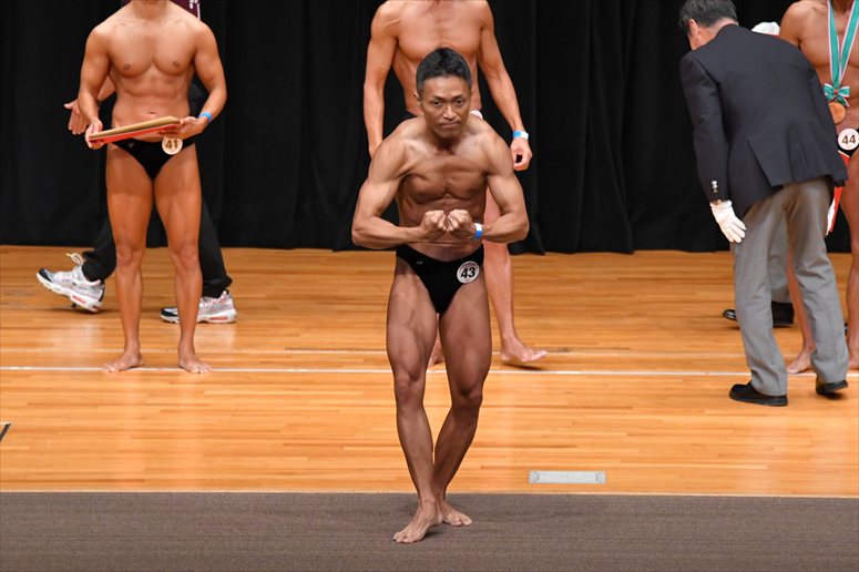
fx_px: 6439
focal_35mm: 270
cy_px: 286
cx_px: 430
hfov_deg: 7.6
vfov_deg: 5.1
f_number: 5.6
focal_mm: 180
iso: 4000
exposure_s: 1/400
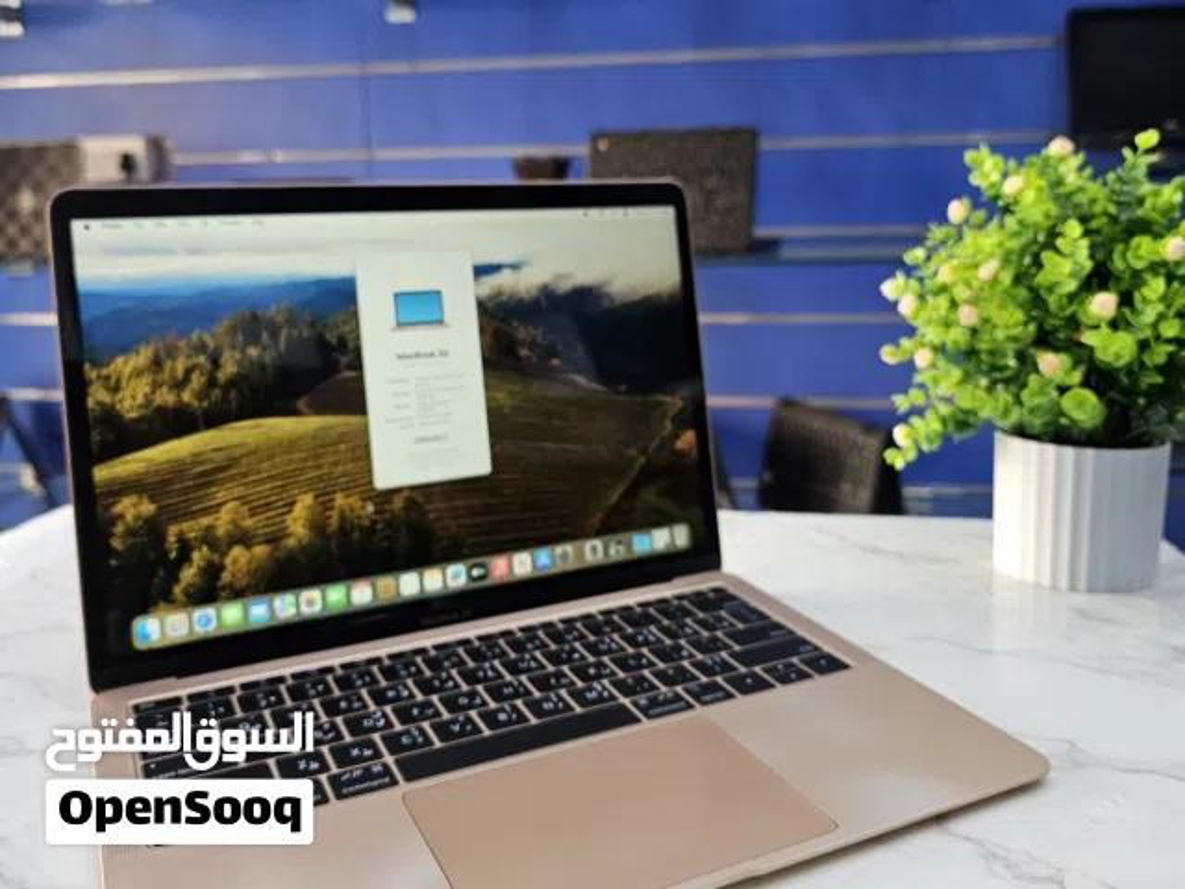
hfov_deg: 73.9
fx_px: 787
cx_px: 592
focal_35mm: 23
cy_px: 444
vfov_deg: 58.9
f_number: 1.7
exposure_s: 1/101
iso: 100
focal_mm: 6.3
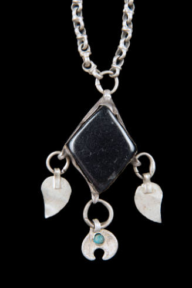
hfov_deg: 13.0
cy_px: 144
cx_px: 96
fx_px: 839
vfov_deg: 19.5
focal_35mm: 105
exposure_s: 8
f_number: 29
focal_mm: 105
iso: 100
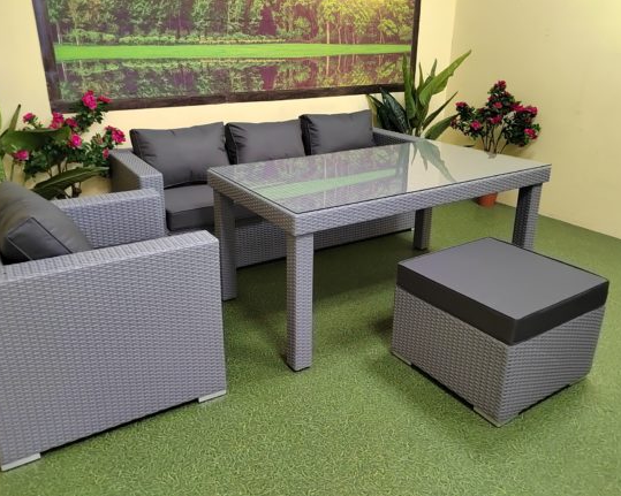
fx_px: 459
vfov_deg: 56.8
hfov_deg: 68.1
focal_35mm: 25
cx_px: 298
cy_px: 238
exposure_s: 1/33.3
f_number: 1.9
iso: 1003
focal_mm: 5.52
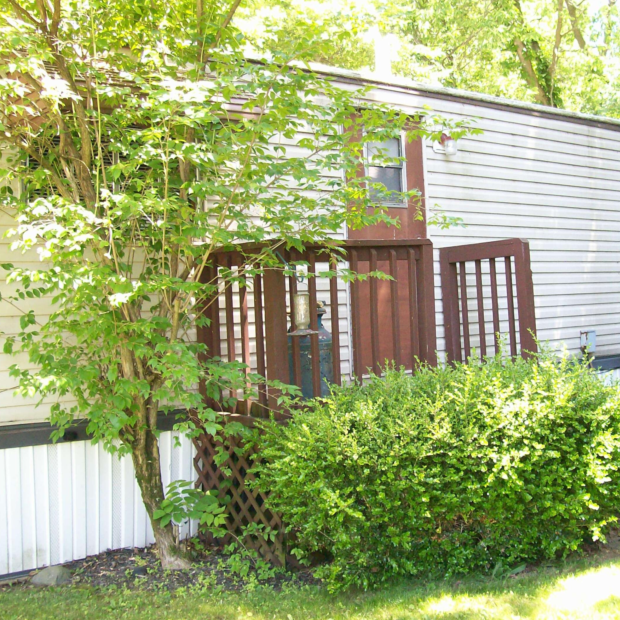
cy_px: 315
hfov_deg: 37.5
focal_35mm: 45
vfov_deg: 37.6
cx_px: 346
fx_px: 912
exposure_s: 1/84.9
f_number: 2.7
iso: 140
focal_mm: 6
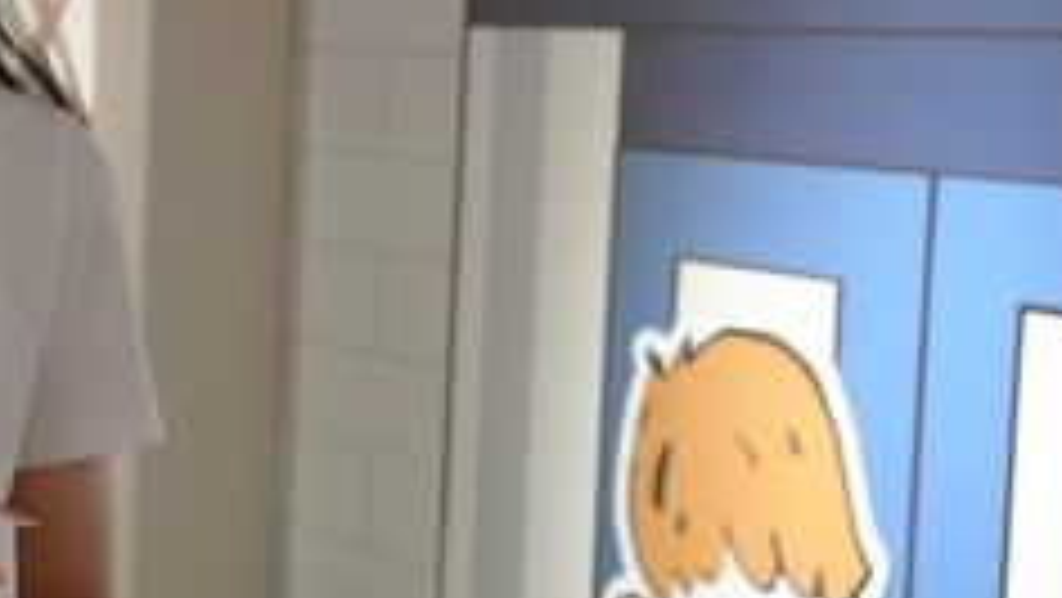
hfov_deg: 17.4
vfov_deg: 10.8
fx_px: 3155
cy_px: 382
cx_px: -490
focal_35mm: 112
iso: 3200
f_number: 4
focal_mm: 35
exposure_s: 1/160
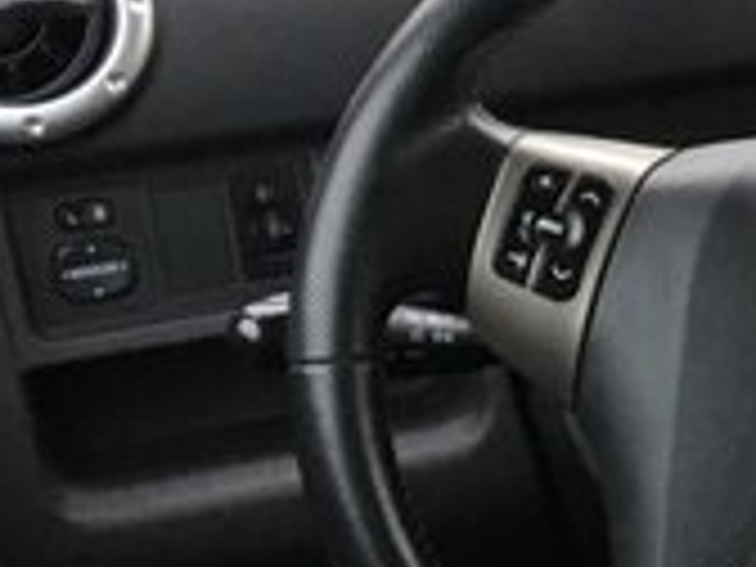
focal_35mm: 114
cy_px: 196
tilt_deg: -23.8
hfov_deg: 15.3
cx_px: 1278
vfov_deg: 13.0
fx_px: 2490
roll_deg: -2.2
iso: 32
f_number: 2.2
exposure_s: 1/33
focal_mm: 4.15
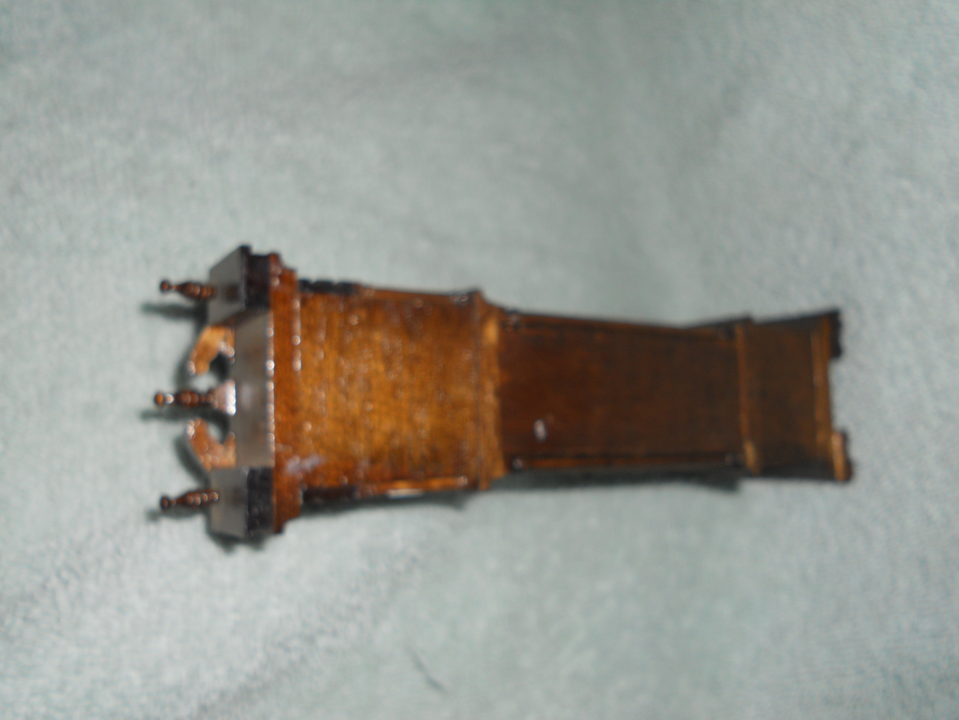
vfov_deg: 44.2
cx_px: 480
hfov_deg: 56.8
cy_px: 360
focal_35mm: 32
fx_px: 887
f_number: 8.8
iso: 80
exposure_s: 1/25
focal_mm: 5.8
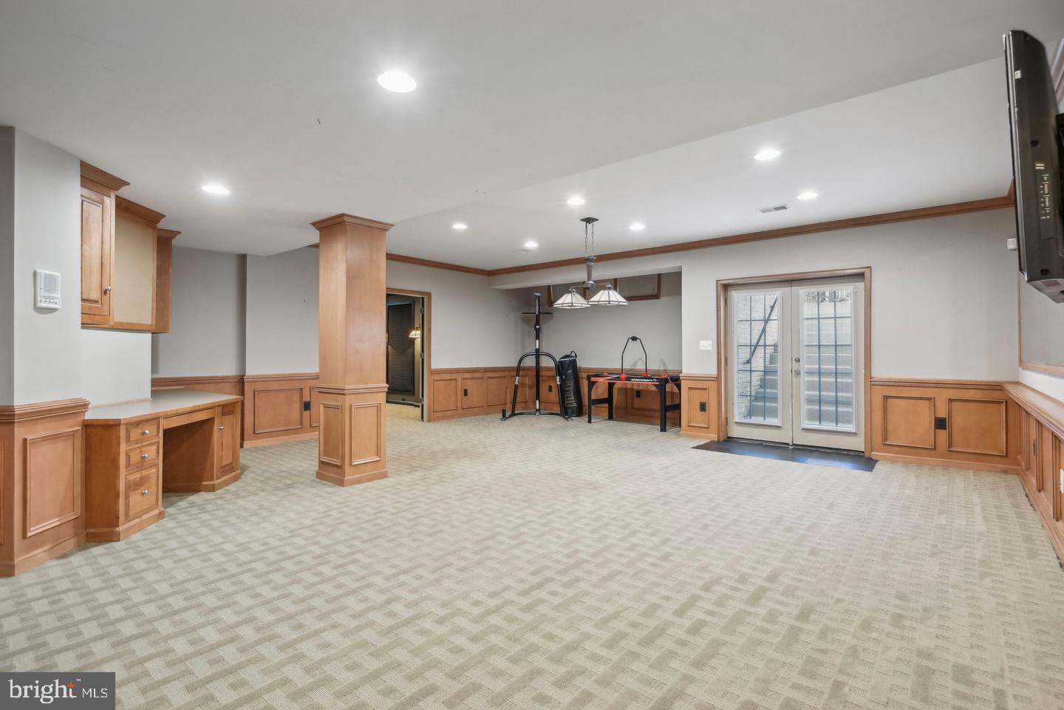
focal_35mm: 16
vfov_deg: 73.8
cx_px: 532
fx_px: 473
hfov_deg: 96.7
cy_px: 355
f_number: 8
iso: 400
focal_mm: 16
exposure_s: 1/3.33
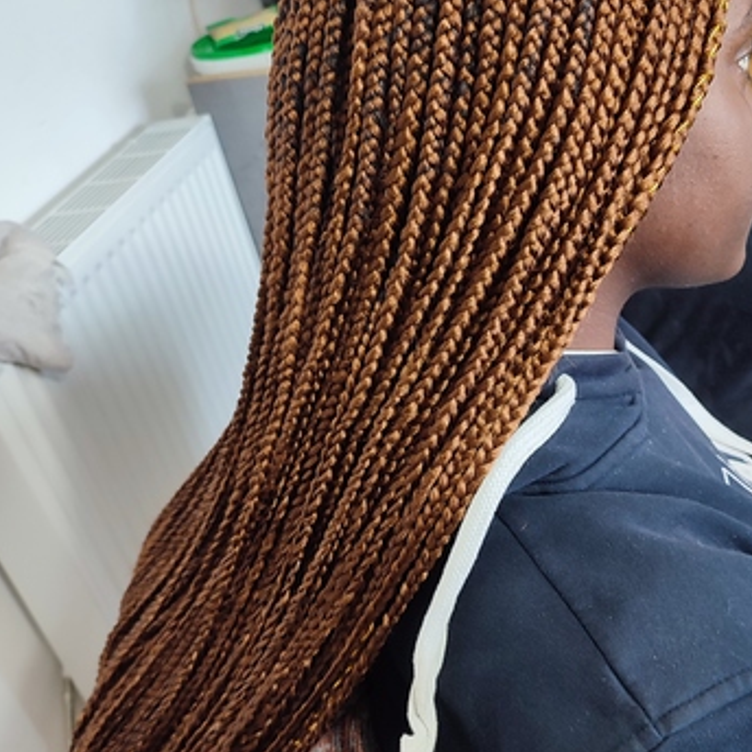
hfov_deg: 44.5
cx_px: 472
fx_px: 909
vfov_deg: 44.9
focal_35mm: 37
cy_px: 376
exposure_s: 1/20
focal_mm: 5.89
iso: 263
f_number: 1.89
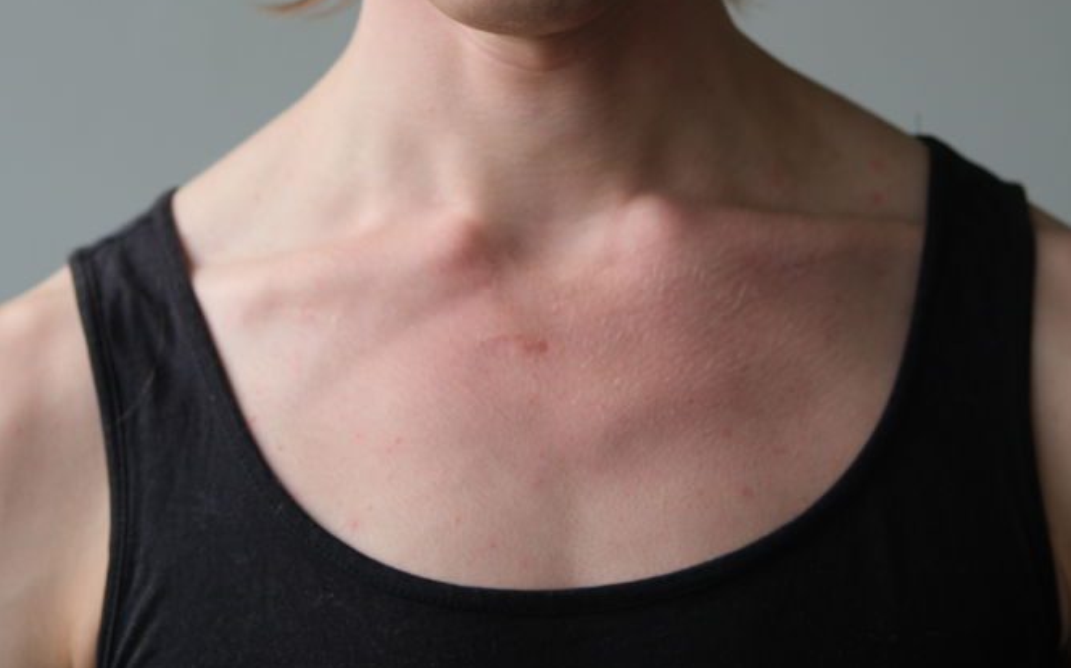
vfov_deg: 11.3
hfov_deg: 18.1
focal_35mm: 115
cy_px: 13
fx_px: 3355
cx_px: 536
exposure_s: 1/320
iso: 250
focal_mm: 50
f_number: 3.2
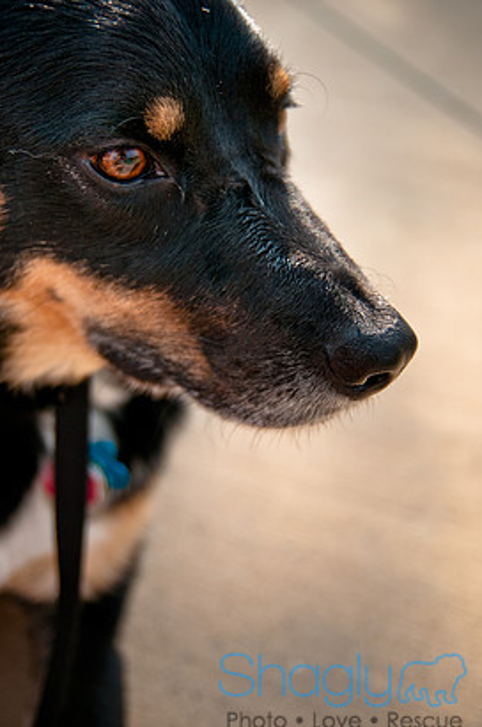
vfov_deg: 35.7
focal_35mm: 56
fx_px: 1128
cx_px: 233
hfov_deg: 24.1
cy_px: 365
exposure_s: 1/3200
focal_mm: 34
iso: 400
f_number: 2.8
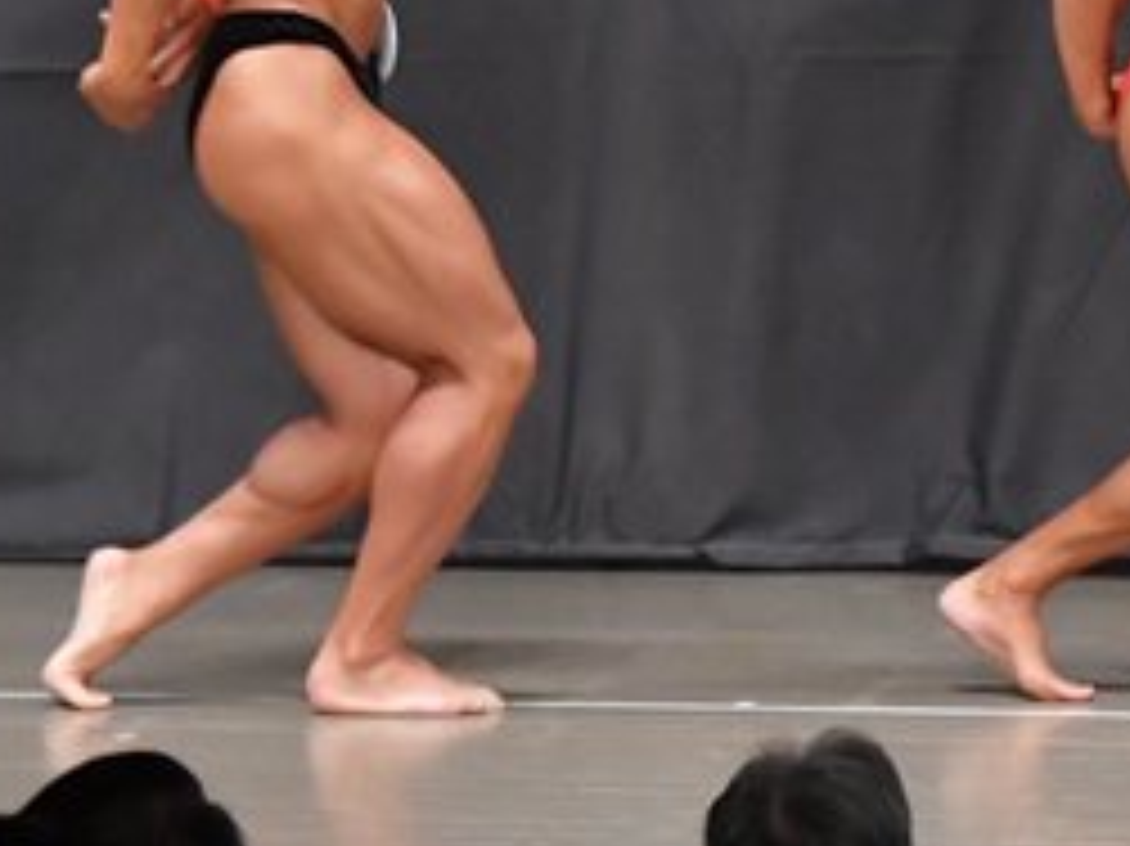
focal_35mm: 498
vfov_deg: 3.0
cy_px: 135
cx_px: 1537
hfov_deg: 4.0
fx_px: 16249
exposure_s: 1/400
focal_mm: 112
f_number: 5.6
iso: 6400
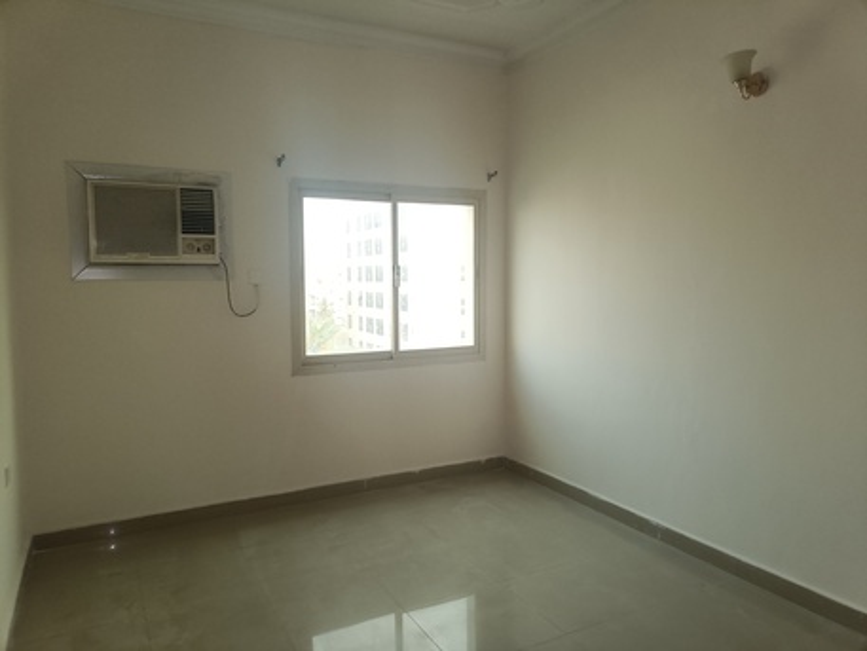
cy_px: 326
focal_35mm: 25
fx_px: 626
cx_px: 434
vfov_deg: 54.9
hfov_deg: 69.4
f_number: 1.7
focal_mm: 4.7
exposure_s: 1/50
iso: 660
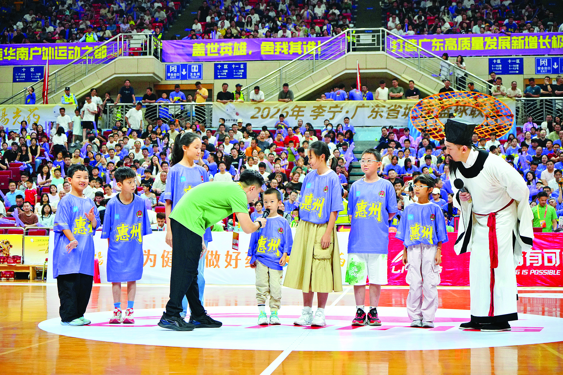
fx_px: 876
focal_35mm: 56
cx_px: 282
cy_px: 188
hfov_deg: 35.6
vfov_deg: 24.2
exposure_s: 1/500
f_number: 4.5
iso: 2000
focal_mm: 56
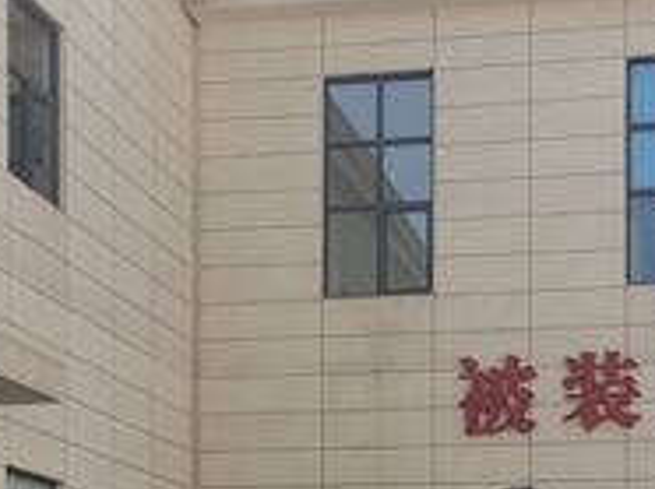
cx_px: 454
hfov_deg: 21.0
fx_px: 1757
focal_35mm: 93
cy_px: 665
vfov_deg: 15.0
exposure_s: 1/2222
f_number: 1.6
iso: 50
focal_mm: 5.56
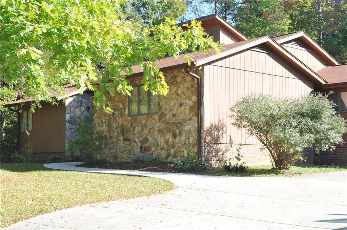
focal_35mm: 63
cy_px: 115
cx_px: 174
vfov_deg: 21.5
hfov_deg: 31.9
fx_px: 606
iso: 200
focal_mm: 42
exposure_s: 1/125
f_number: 5.6
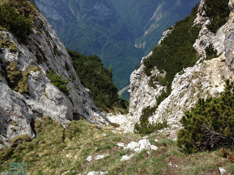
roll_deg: -1.0
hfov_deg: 55.4
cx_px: 117
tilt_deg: -32.0
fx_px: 223
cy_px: 88
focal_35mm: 33
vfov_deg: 42.9
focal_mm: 4.12
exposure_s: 1/1748
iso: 50
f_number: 2.4
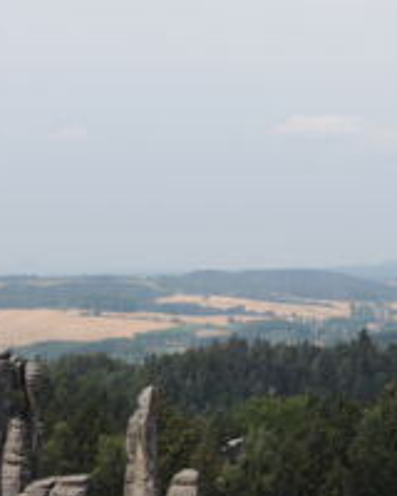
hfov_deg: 10.6
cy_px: 321
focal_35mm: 145
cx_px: 283
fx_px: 2130
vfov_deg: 13.3
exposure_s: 1/400
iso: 100
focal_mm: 15.2
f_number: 5
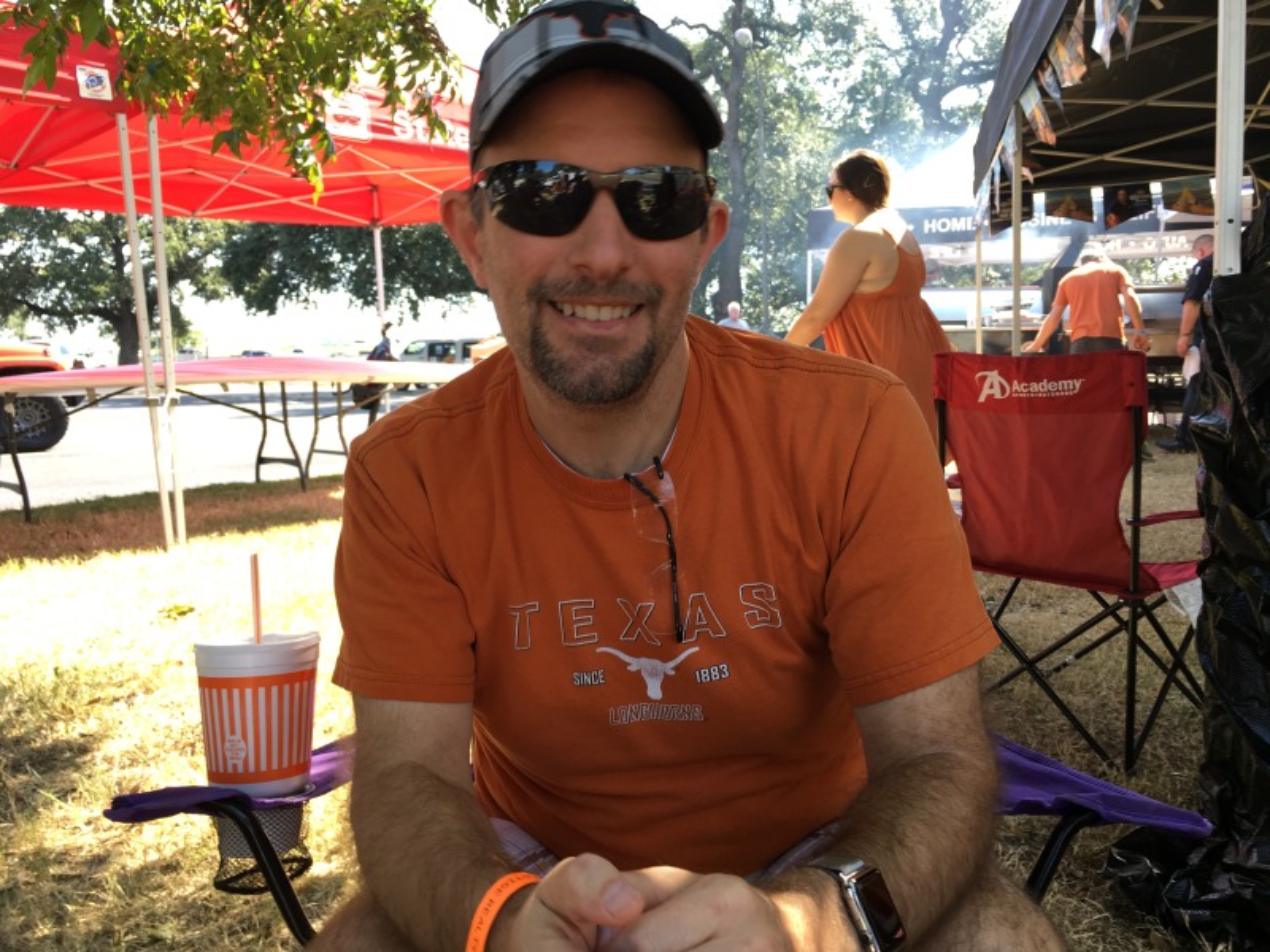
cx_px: 635
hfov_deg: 61.7
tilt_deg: -2.6
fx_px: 1064
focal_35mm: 29
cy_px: 476
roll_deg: +1.4
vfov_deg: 48.2
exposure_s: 1/129
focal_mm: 4.15
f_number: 2.2
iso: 25
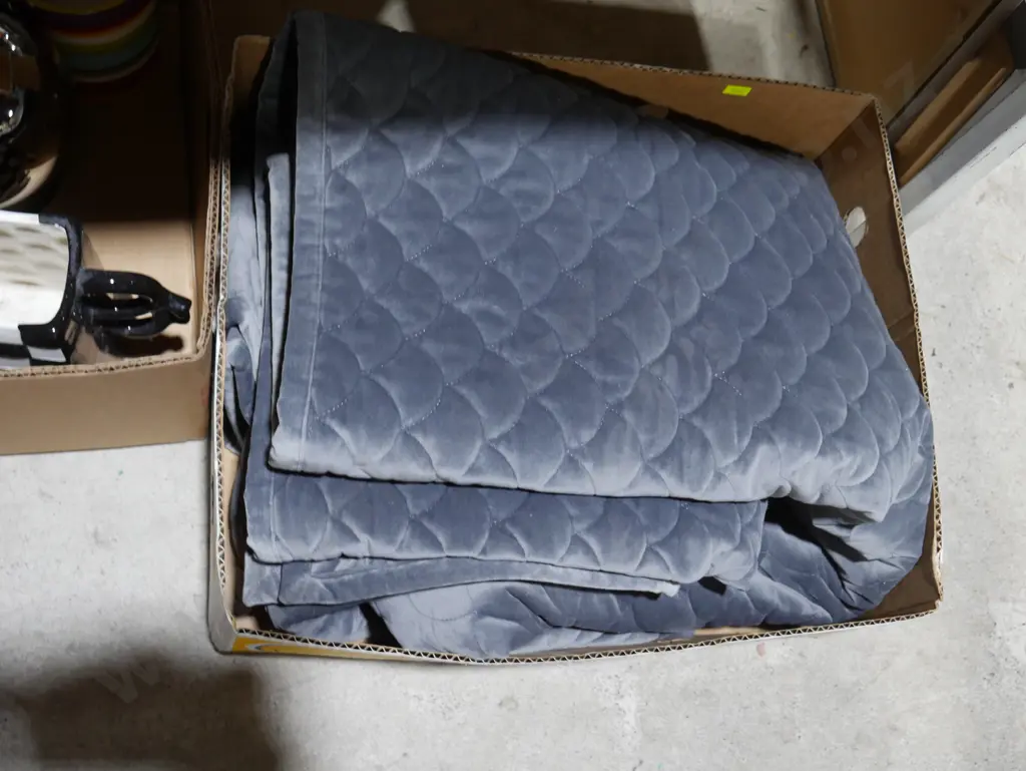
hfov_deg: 46.8
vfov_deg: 36.0
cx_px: 513
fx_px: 1186
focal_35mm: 40
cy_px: 386
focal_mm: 20
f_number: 4.5
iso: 640
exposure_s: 1/60
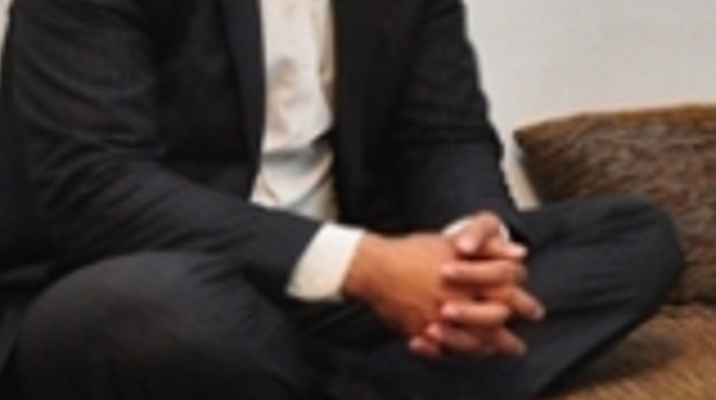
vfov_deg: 7.8
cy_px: -18
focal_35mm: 154
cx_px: 1229
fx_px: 2920
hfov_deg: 12.9
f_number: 7.1
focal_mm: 26
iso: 2000
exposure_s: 1/40
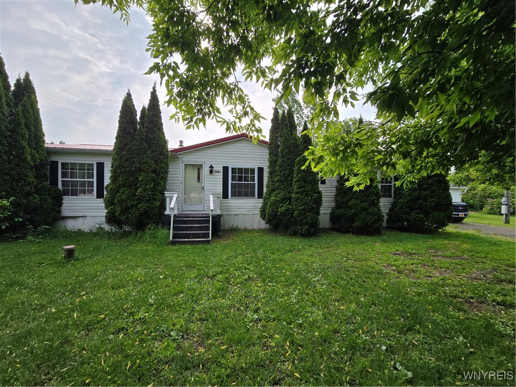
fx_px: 194
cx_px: 258
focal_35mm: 13
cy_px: 194
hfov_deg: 106.2
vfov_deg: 89.9
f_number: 2.2
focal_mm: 2.2
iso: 50
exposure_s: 1/1765
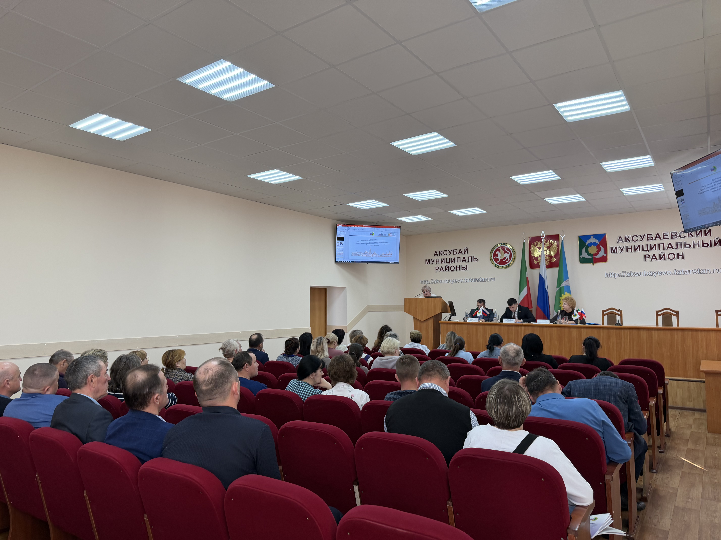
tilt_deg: +5.8
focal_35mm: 24
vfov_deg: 56.8
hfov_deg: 71.6
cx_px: 360
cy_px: 270
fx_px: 500
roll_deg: -0.7
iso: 100
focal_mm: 6.76
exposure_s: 1/121
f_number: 1.78
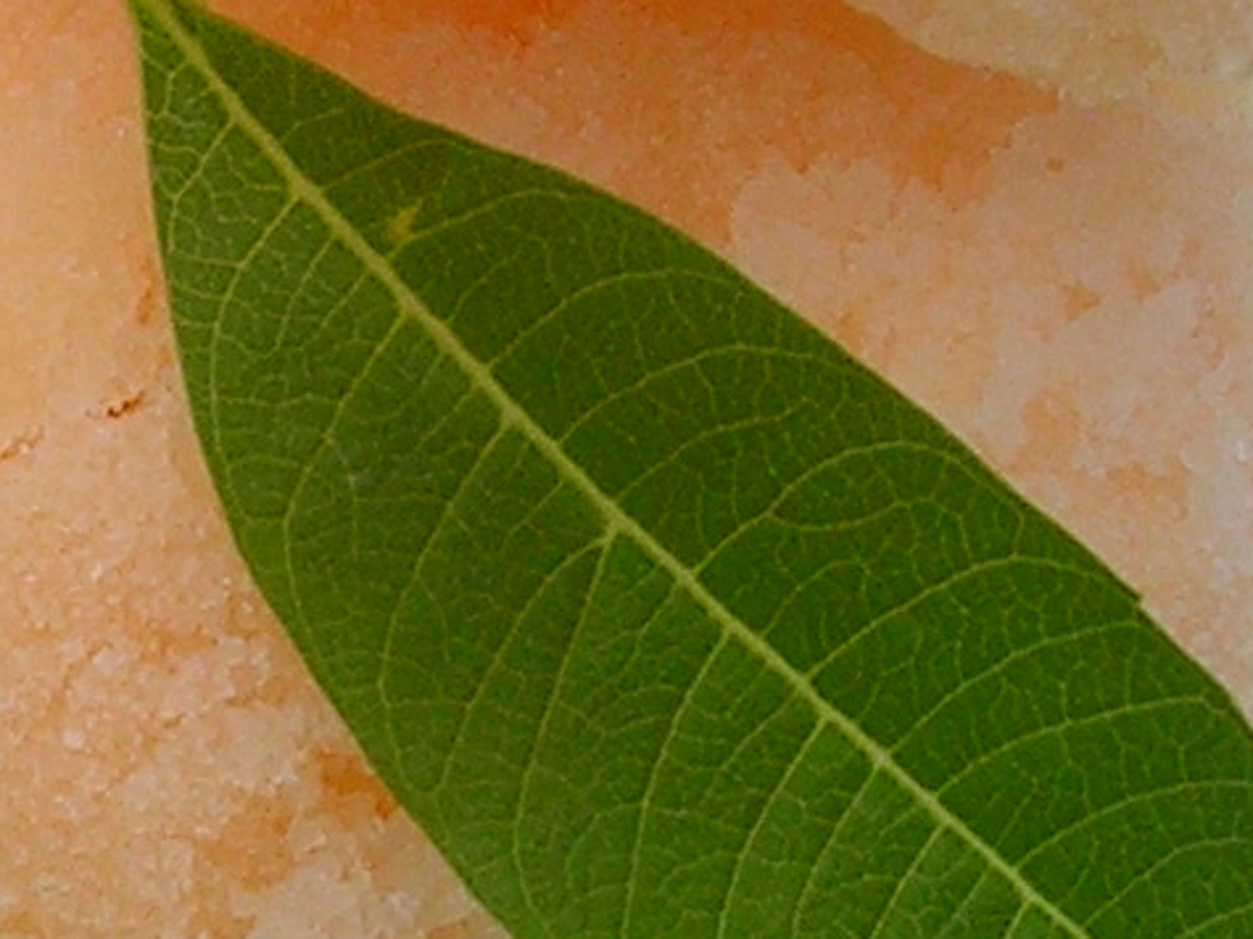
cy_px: 485
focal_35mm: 164
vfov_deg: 9.0
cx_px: -156
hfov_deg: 11.8
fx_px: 5935
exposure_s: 1/190
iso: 50
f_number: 5.6
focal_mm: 5.8
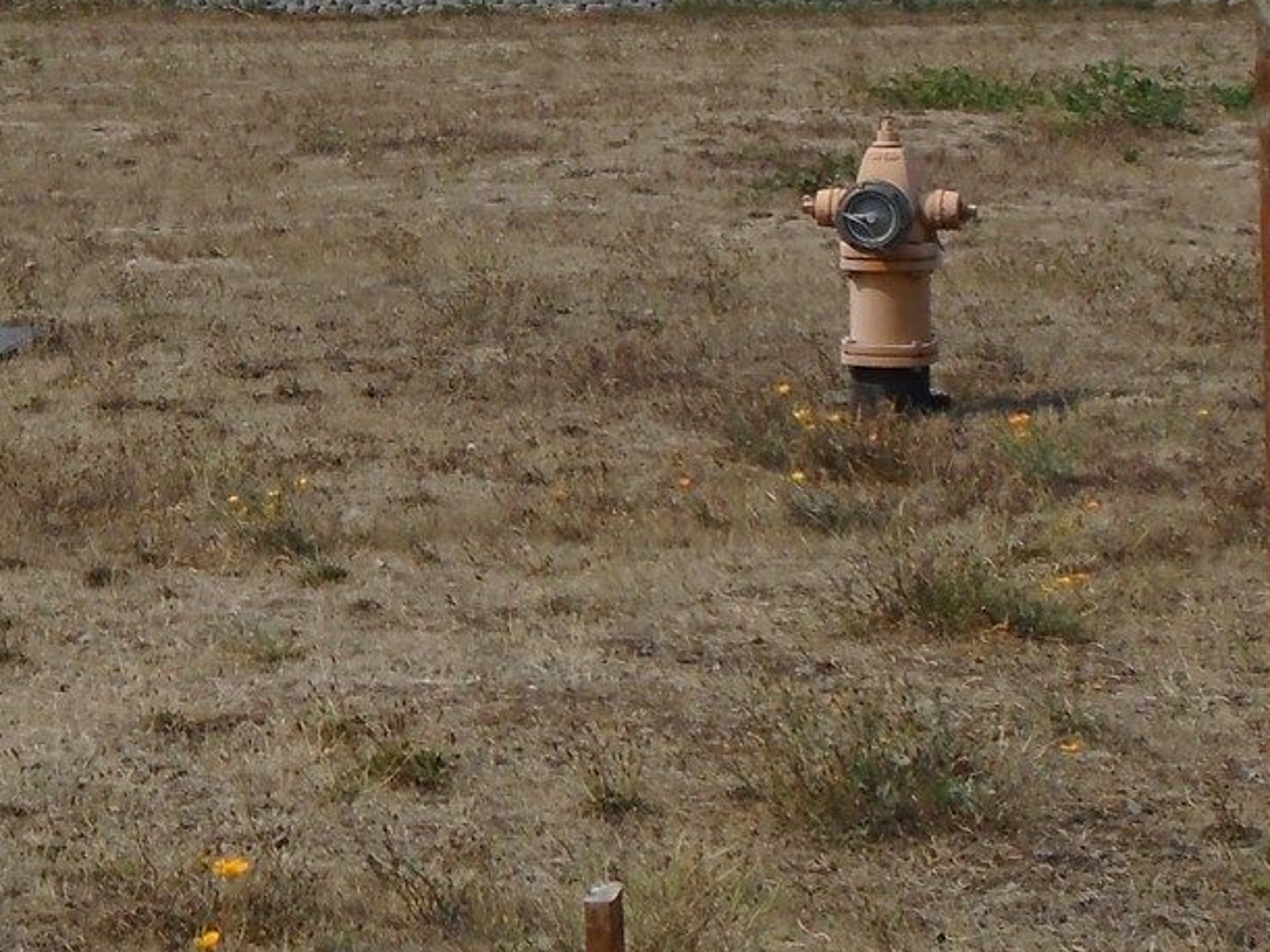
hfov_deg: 17.8
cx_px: 295
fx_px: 4035
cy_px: 19
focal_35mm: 110
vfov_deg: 13.3
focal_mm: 7.4
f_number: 10.3
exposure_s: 1/250
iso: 100
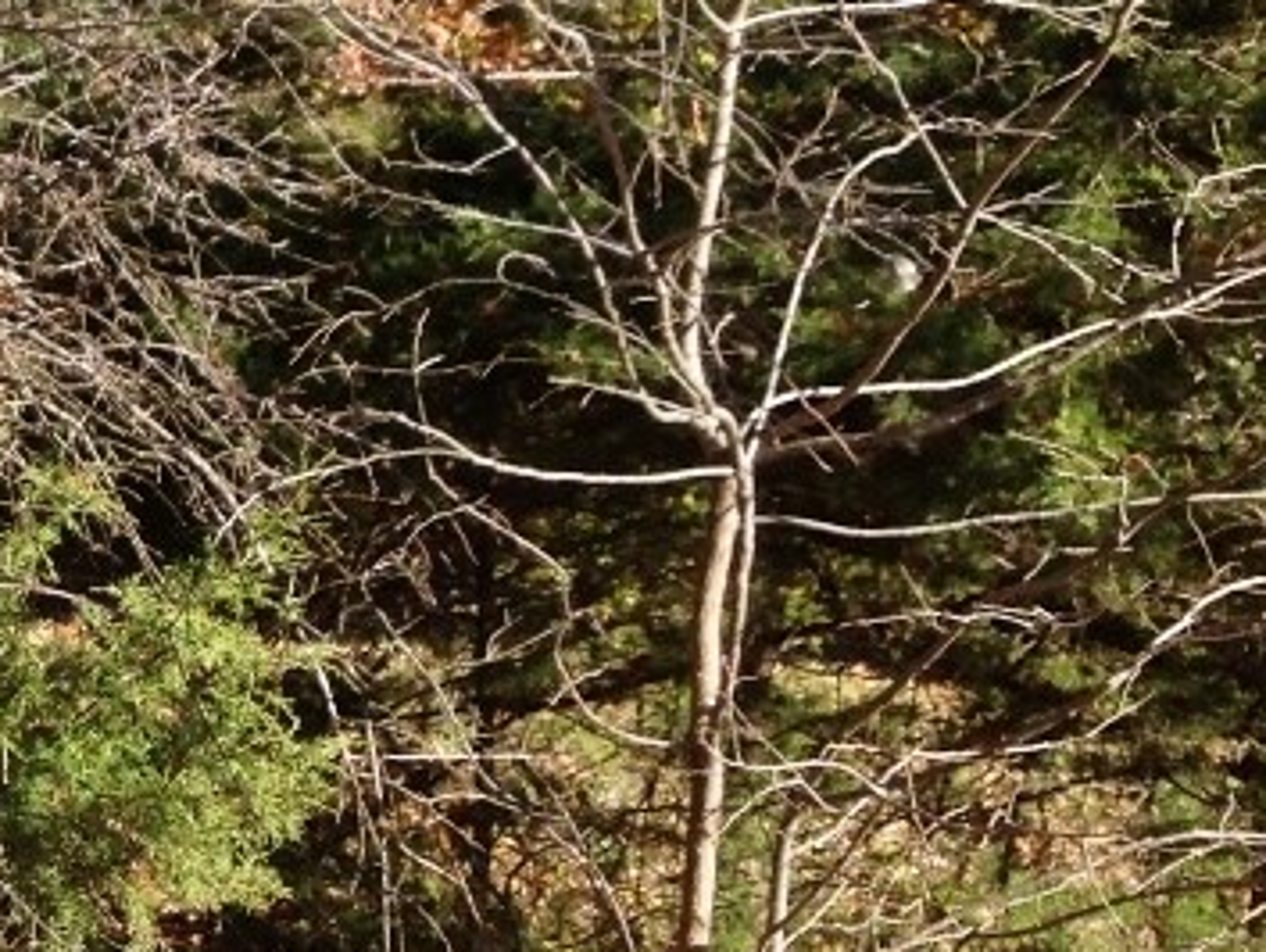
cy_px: 245
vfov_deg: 14.6
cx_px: -533
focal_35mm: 101
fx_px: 3696
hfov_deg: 17.7
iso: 50
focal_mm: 4.28
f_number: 2.4
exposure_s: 1/605
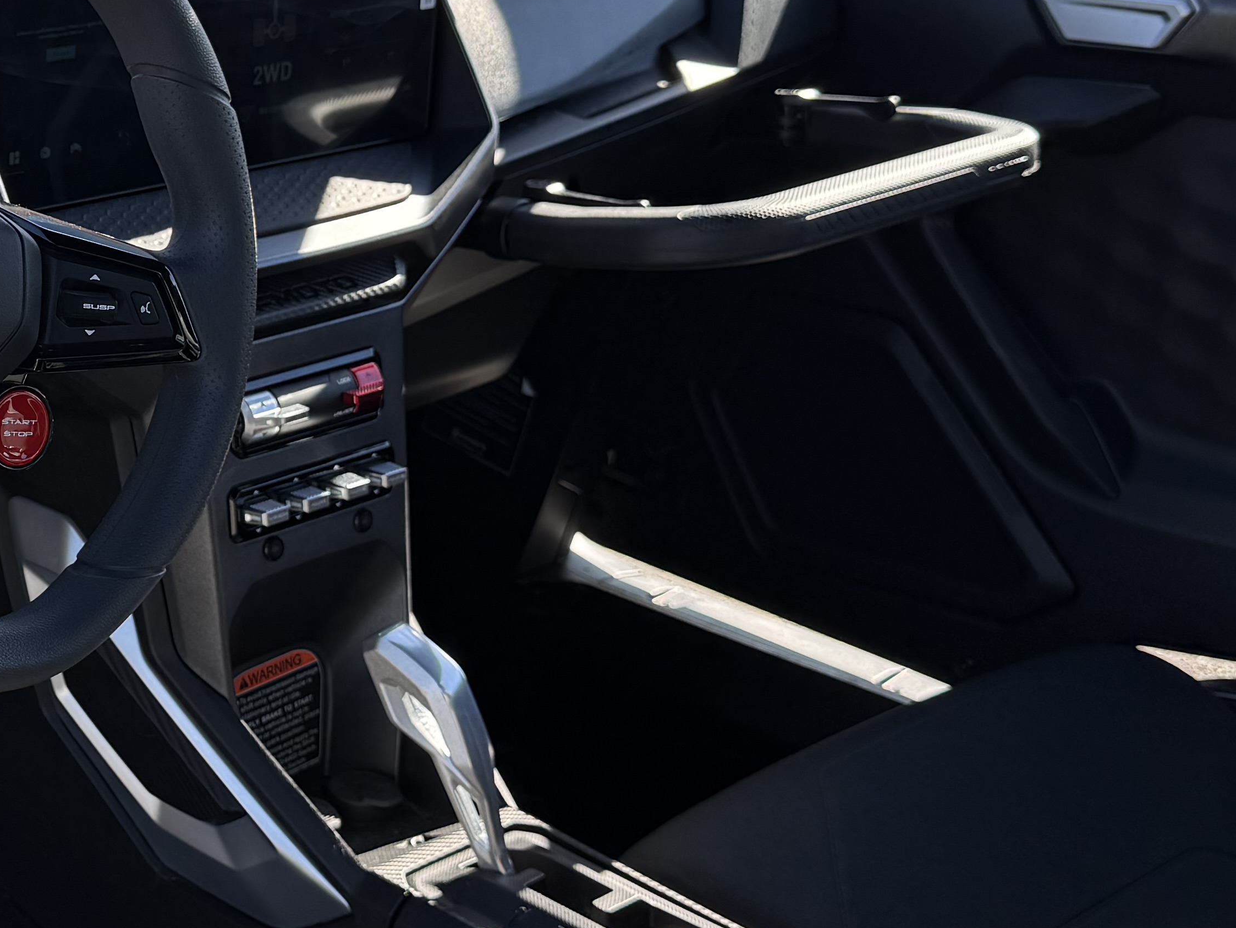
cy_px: 378
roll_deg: -2.2
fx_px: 2178
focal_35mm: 61
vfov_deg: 24.0
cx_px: 8
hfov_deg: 29.6
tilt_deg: -23.5
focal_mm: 6.76
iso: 100
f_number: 1.78
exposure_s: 1/878
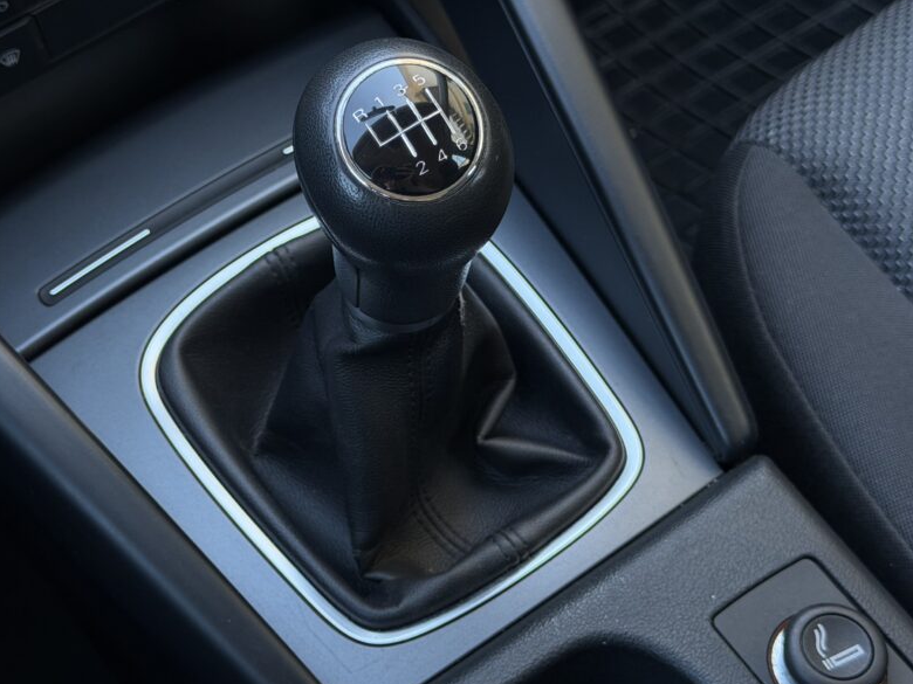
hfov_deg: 30.7
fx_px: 1662
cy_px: 336
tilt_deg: -56.9
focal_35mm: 63
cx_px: 371
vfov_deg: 23.3
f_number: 1.78
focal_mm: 6.76
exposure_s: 1/157
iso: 160
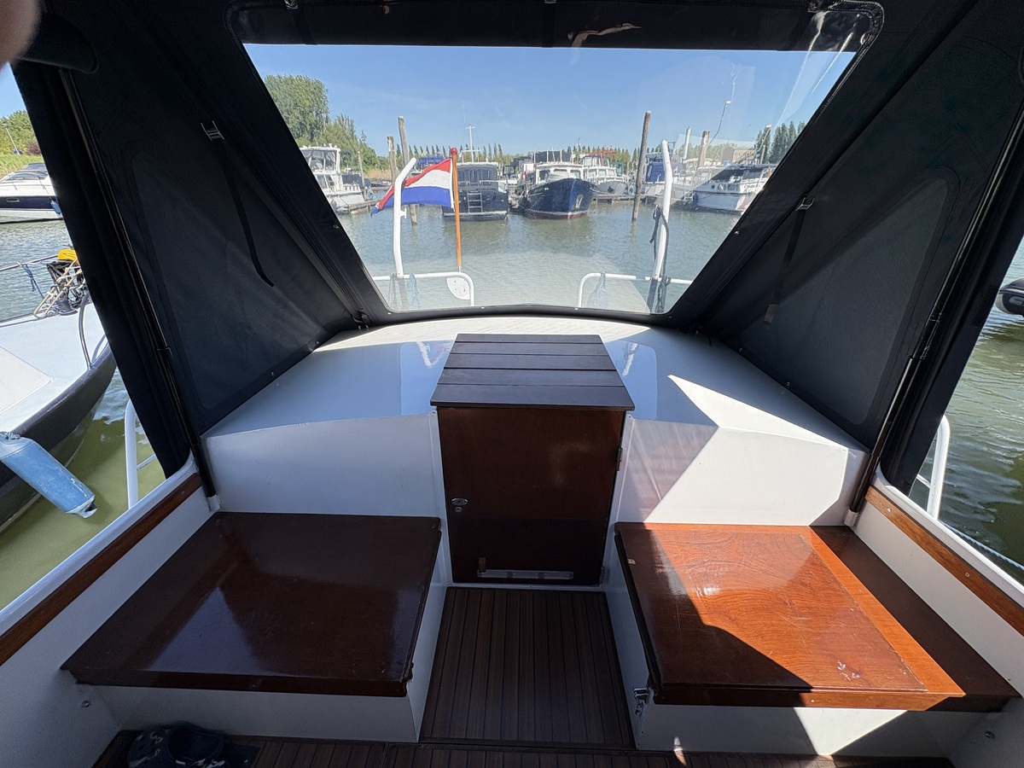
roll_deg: +1.0
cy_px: 384
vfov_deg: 85.7
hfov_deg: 102.1
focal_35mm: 14
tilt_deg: -27.6
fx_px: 414
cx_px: 512
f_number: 2.2
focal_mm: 2.22
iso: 40
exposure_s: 1/1020
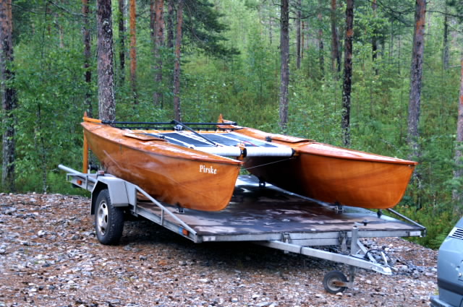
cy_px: 154
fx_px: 1349
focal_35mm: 105
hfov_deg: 19.5
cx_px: 232
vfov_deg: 13.0
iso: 400
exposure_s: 1/40
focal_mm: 70
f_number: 5.6
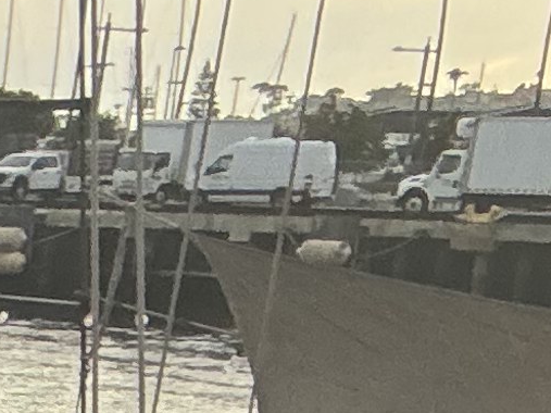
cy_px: 1418
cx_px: -1023
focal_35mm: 183
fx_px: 2912
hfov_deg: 9.0
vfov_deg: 6.9
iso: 40
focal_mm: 2.69
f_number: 1.9
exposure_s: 1/121
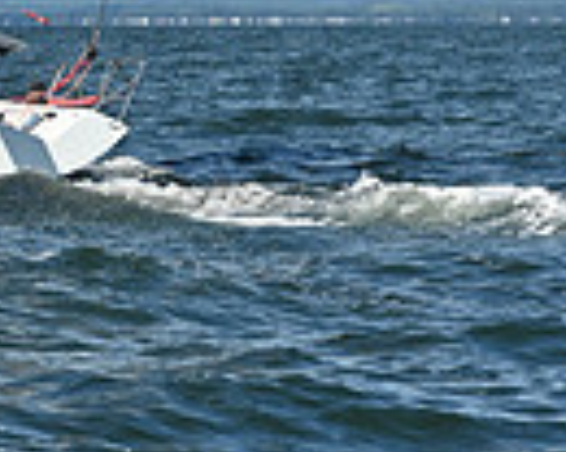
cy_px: -774
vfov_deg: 3.7
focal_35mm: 412
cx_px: -98
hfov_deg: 4.7
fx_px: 6902
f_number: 9
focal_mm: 98
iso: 320
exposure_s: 1/1250
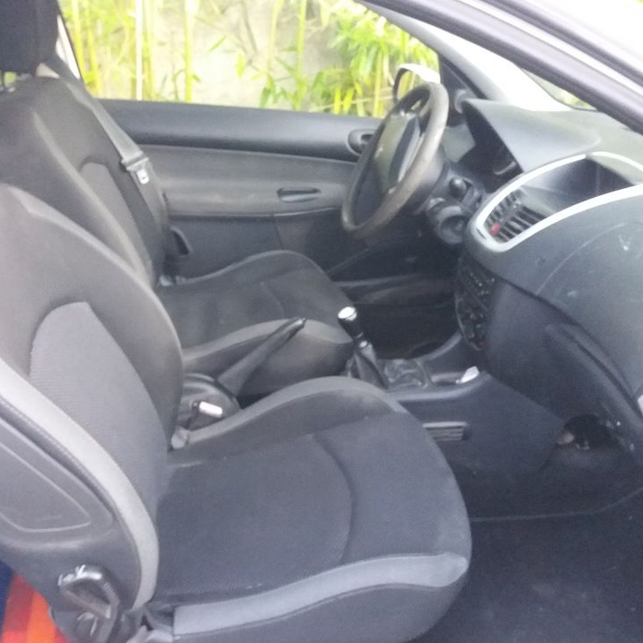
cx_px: 313
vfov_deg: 48.4
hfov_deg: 48.4
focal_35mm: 34
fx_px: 715
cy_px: 329
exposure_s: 1/17
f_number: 1.9
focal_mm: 3.7
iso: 400
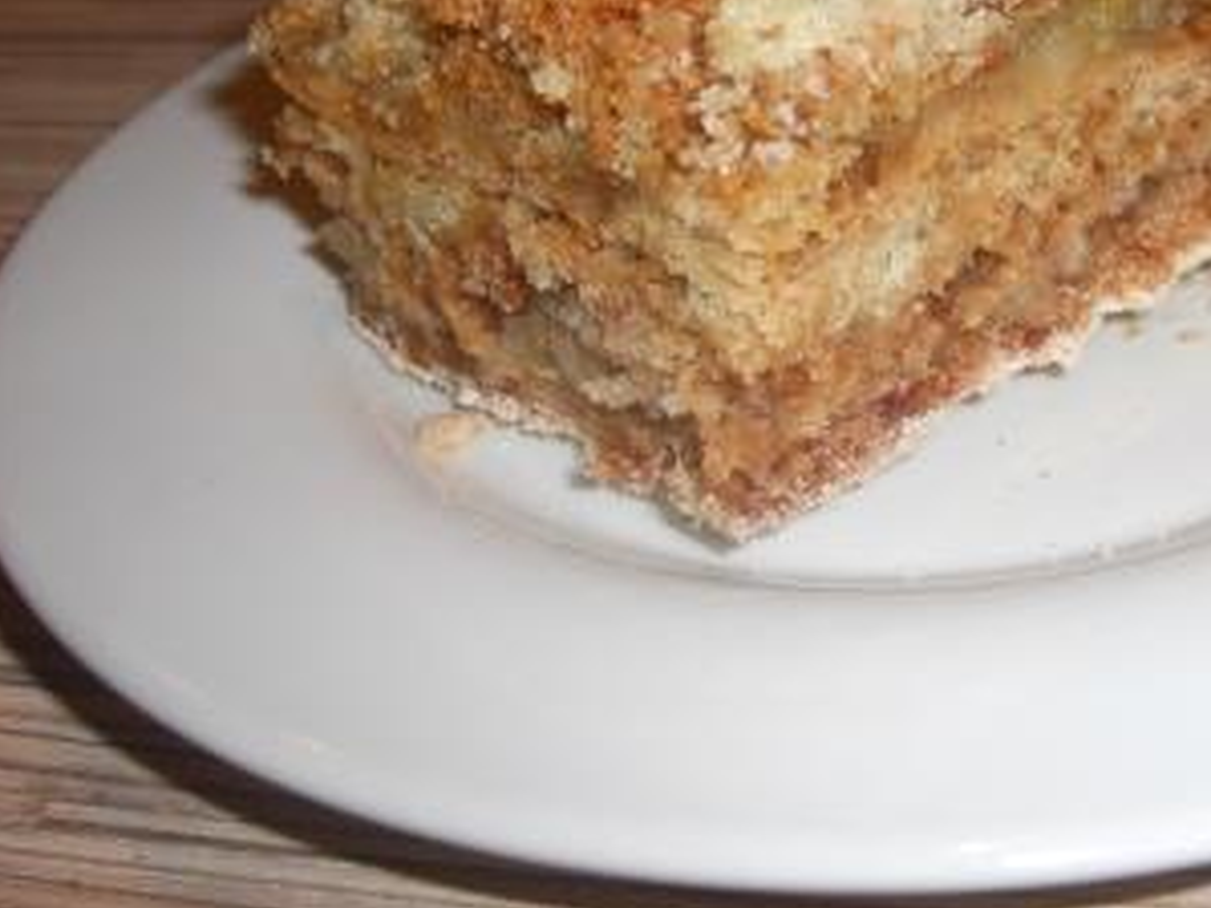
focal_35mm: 57
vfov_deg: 25.5
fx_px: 1993
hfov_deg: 33.2
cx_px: 895
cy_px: 316
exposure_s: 1/60
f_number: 4
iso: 80
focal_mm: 7.9
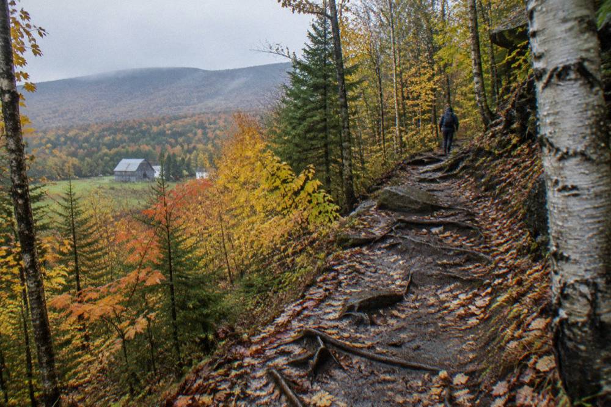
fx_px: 594
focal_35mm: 35
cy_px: 204
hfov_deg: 54.5
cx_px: 306
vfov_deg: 37.8
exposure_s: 1/400
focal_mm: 35
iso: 400
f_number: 8
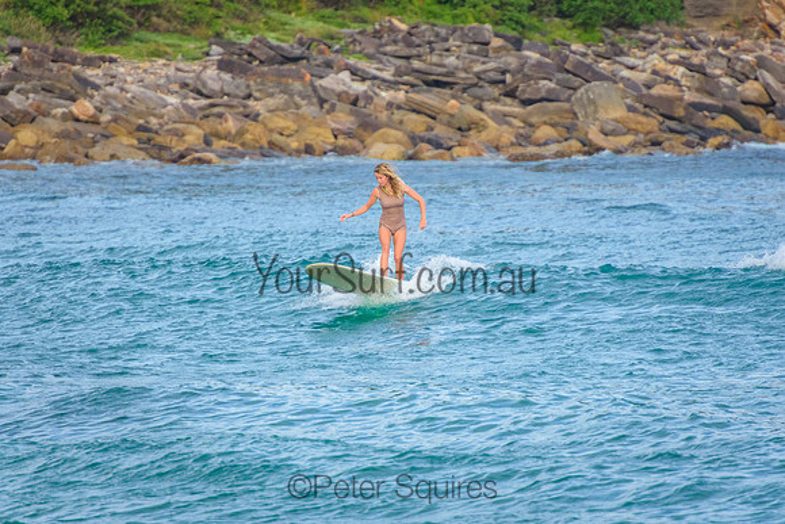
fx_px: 13086
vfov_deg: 2.3
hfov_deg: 3.4
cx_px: 392
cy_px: 262
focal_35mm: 600
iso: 900
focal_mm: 400
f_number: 5.6
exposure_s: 1/1600
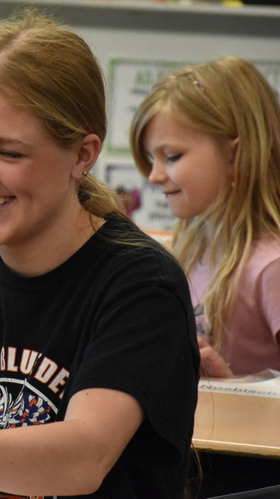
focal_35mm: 304
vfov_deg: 7.1
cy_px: 244
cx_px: -48
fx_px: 4016
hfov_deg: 4.0
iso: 5000
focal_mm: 122
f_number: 5.6
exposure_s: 1/320
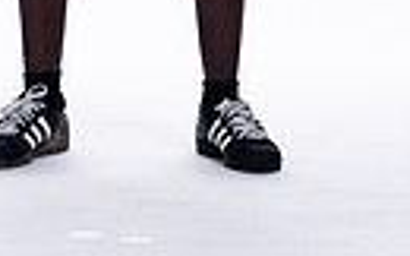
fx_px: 4332
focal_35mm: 388
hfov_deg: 5.4
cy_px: -449
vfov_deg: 3.3
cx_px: 186
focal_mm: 110
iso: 400
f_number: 6.3
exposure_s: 1/250
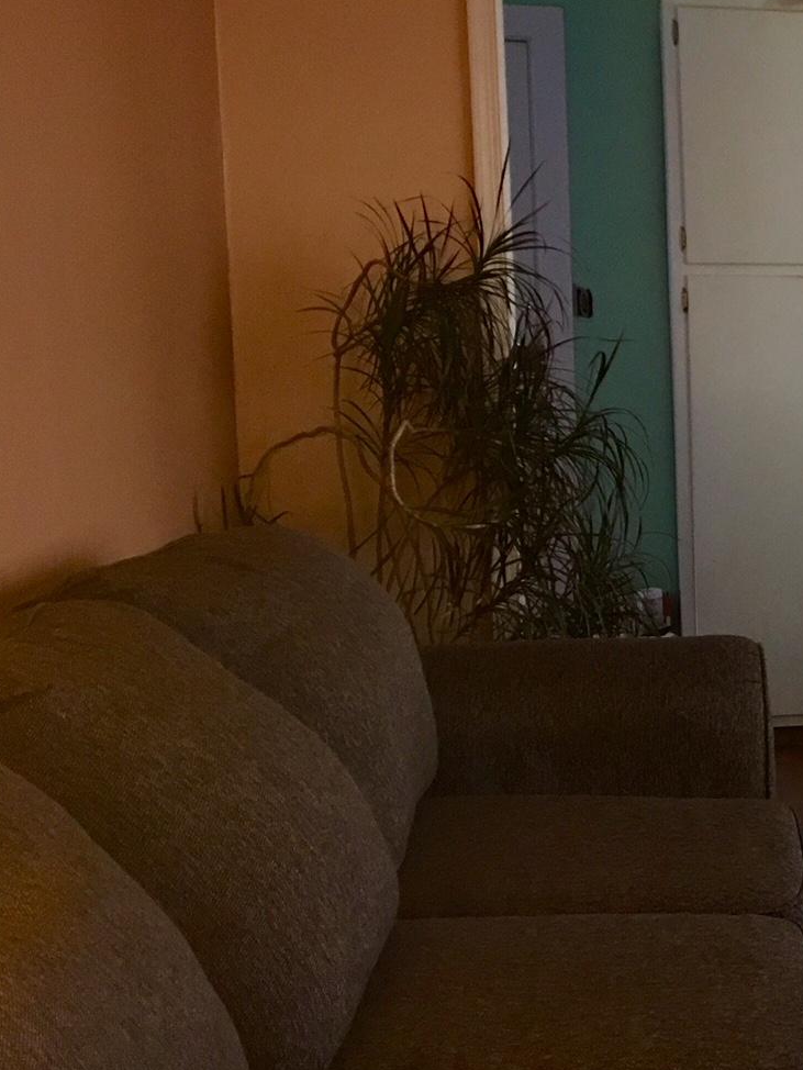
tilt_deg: -7.6
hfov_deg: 21.6
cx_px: 1100
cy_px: 559
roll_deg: -0.9
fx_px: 1855
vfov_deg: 32.2
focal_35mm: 60
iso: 80
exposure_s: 1/10
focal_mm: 4.15
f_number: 2.2
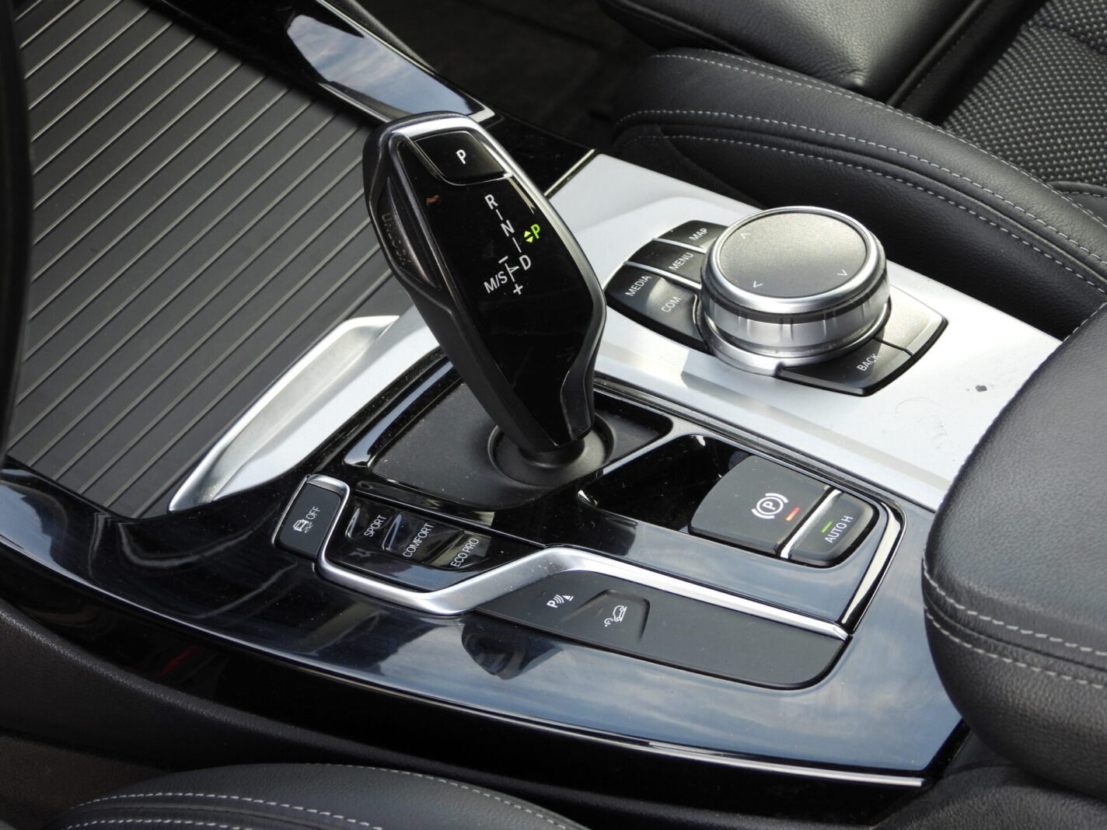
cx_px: 554
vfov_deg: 12.9
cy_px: 415
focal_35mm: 115
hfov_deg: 17.1
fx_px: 3678
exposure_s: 1/60
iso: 160
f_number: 4
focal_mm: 20.7
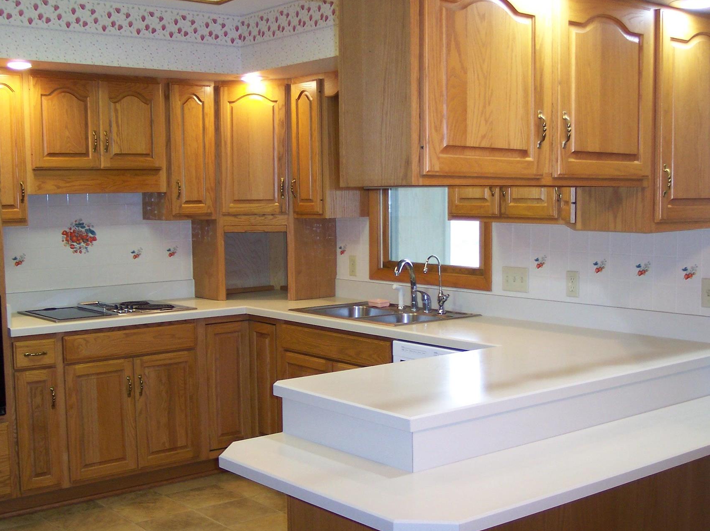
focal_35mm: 46
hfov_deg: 41.3
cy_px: 306
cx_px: 375
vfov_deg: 31.4
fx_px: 943
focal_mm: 8
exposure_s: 1/30
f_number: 2.8
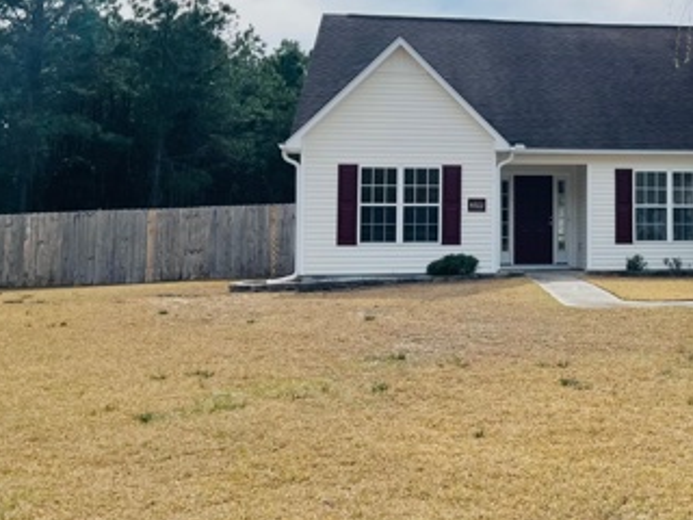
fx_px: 1041
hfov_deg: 34.7
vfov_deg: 27.8
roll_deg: +0.1
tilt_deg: +2.4
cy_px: 171
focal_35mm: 52
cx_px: 628
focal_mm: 5.1
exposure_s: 1/8547
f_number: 1.6
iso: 32
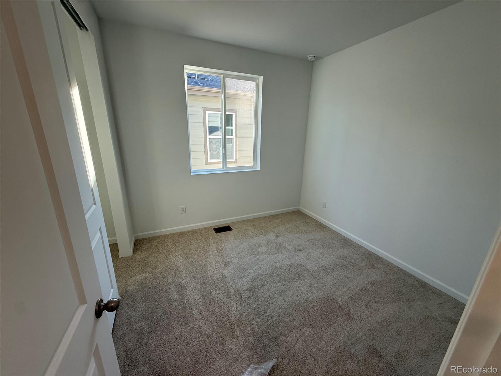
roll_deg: -1.3
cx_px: 250
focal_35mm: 14
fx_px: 203
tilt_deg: -17.3
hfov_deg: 102.1
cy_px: 188
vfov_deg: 85.7
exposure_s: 1/120
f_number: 2.2
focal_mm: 2.22
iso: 80
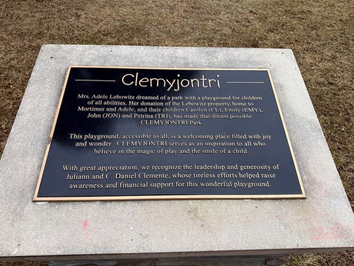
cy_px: 133
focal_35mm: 24
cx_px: 177
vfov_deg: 56.8
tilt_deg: -40.6
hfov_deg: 71.6
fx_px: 245
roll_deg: -2.4
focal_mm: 6.76
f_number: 1.78
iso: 400
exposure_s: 1/60
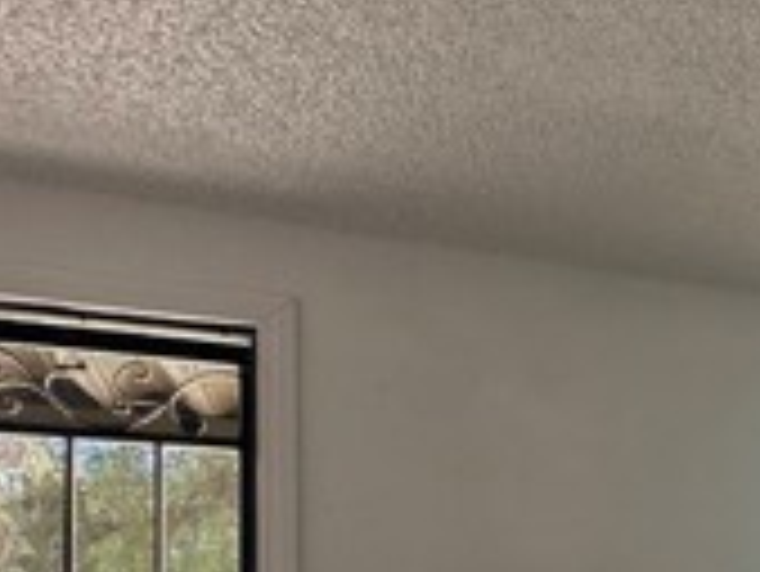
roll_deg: -1.3
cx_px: 1219
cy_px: 626
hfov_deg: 24.8
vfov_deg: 25.6
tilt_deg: -0.9
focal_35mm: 53
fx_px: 1164
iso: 100
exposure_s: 1/99
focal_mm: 2.22
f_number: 2.2
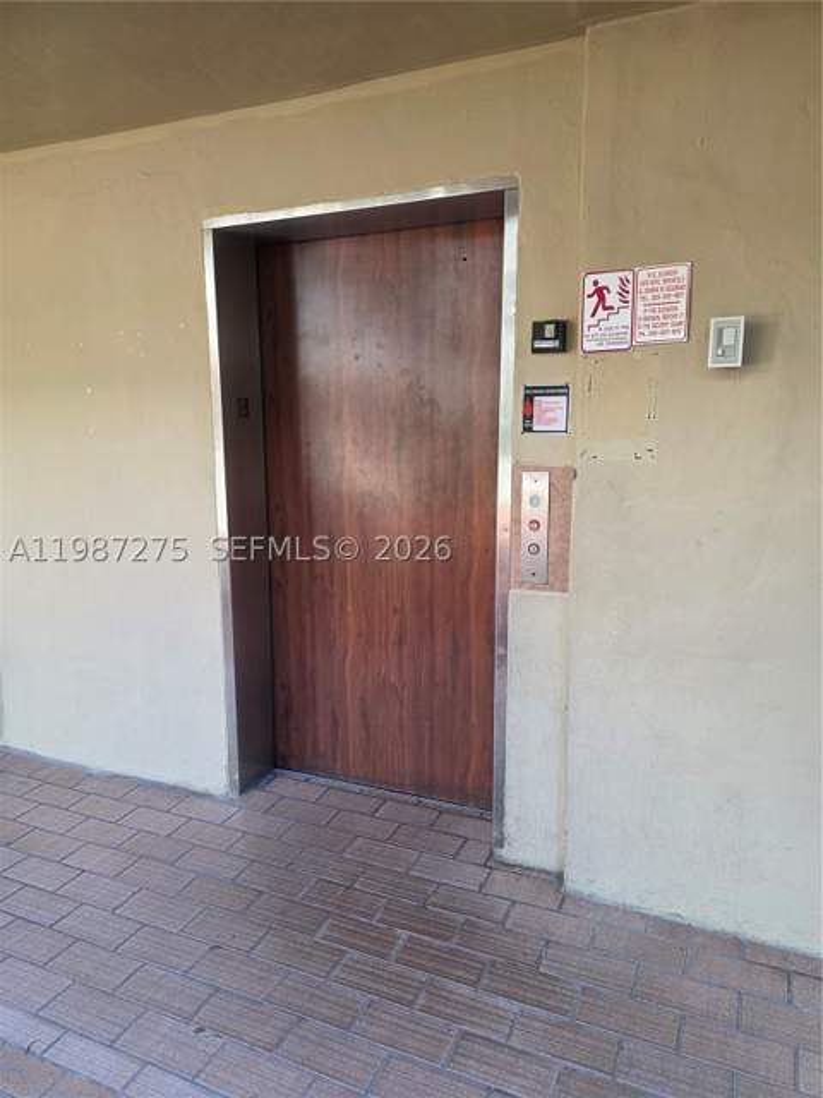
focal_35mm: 23
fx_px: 729
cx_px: 412
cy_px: 549
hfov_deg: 58.9
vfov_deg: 73.9
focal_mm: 6.3
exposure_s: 1/180
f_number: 1.7
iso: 200
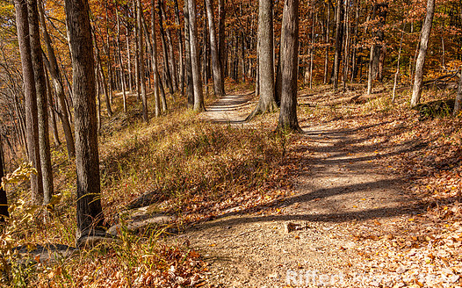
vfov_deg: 35.2
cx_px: 214
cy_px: 123
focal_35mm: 36
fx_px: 453
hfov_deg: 54.0
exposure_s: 1/160
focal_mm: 32
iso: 80
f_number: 8
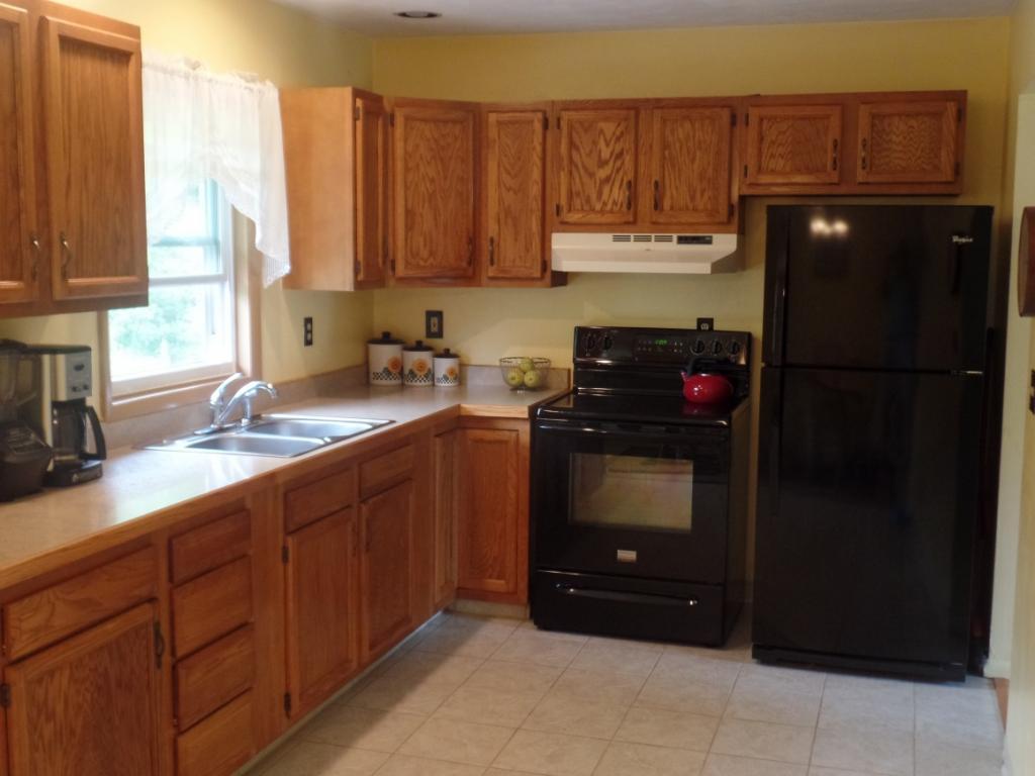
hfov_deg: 44.8
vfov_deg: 34.3
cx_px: 518
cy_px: 388
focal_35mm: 42
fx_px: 1256
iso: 400
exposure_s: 1/30
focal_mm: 7.5
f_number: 3.2
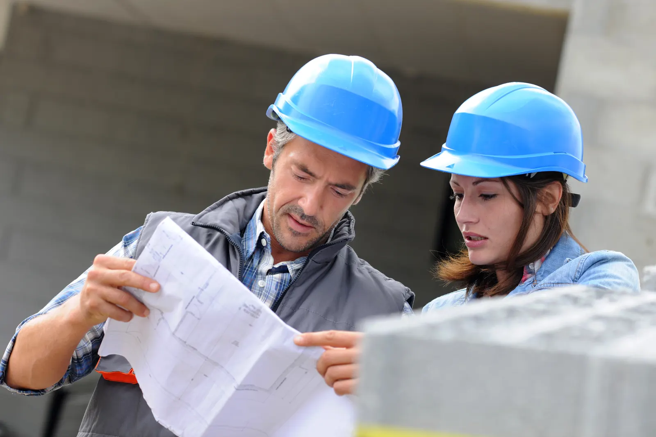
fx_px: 2460
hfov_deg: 15.2
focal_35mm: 135
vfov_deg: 10.2
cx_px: 328
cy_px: 218
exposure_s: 1/125
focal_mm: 135
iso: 100
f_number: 5.6
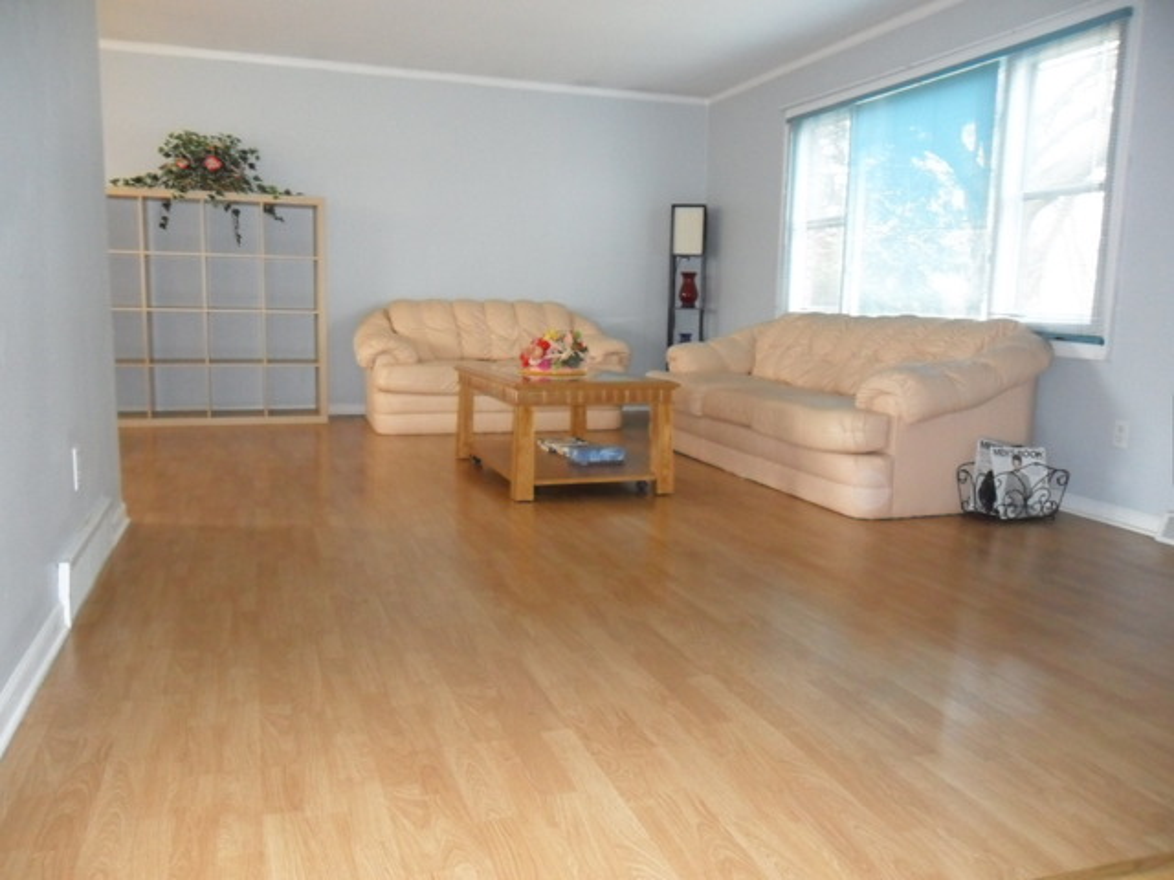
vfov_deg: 51.4
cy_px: 440
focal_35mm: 27
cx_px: 587
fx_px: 916
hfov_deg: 65.3
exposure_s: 1/45
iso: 400
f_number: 3.5
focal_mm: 4.9
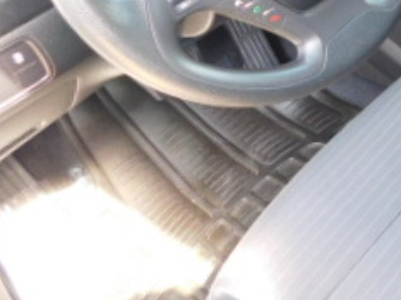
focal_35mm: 63
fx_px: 729
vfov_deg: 21.7
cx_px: 533
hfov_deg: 25.9
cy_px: -50
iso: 250
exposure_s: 1/30
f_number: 3
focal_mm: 4
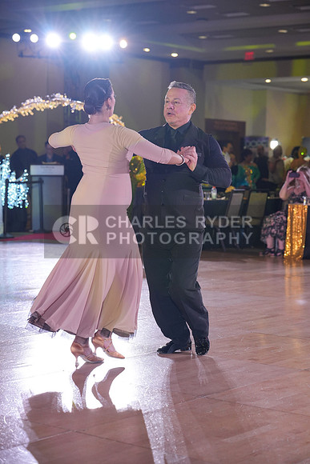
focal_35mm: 79
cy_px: 232
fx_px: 1020
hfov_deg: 17.3
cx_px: 155
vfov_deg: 25.7
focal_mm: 79
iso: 1600
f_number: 4
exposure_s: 1/400
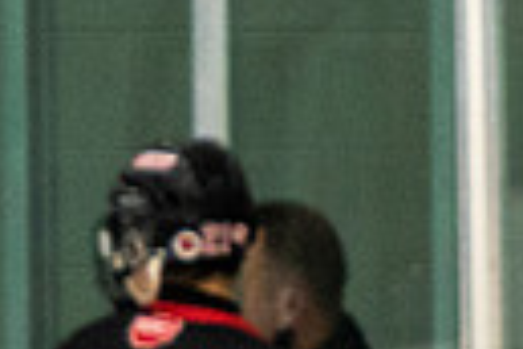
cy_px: 704
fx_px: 24986
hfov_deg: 1.2
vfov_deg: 0.8
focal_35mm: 1720
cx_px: 1121
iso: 1100
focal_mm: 160
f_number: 2.8
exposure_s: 1/400
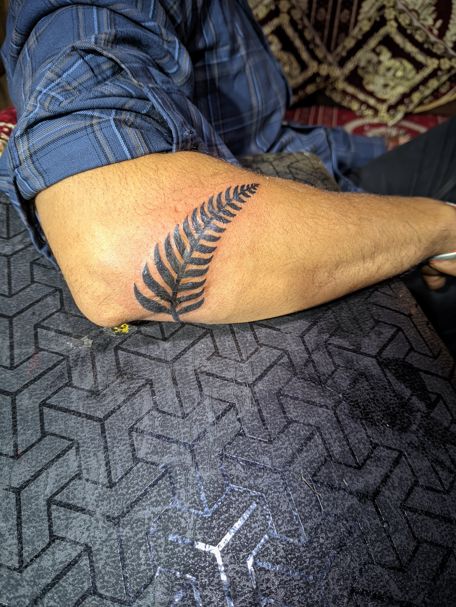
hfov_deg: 56.8
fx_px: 422
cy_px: 304
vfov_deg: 71.6
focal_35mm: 24
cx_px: 228
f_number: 1.88
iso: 268
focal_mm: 5.59
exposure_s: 1/33.3
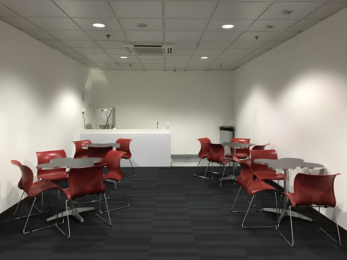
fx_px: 281
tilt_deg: -3.8
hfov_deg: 63.4
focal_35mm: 28
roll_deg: -0.4
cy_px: 130
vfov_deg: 49.7
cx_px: 174
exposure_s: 1/9
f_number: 1.8
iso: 100
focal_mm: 3.99
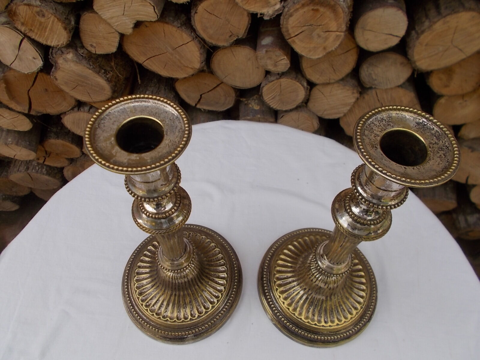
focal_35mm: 26
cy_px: 180
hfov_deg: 67.3
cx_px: 240
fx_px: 361
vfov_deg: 53.1
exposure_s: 1/400
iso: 80
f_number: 3.2
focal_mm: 4.6
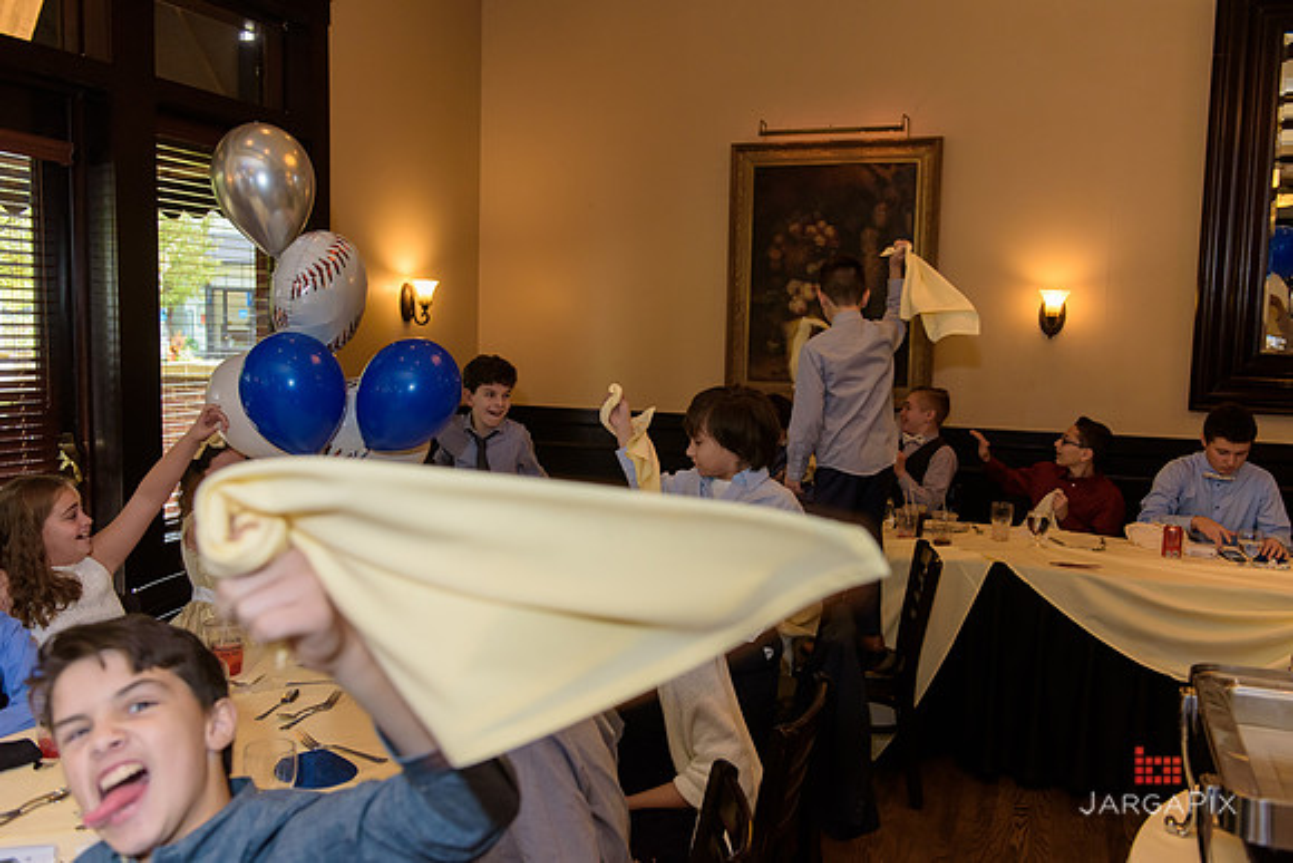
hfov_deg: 60.3
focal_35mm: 31
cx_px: 646
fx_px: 1114
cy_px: 432
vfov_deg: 42.3
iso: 1250
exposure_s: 1/125
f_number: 3.2
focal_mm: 31
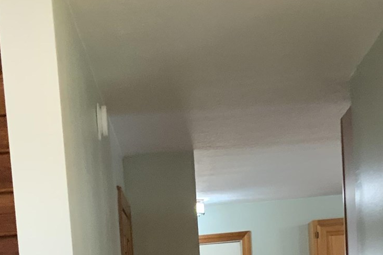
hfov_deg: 21.3
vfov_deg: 13.1
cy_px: 448
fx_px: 1011
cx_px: 99
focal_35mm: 95
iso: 200
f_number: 1.8
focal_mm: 3
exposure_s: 1/60
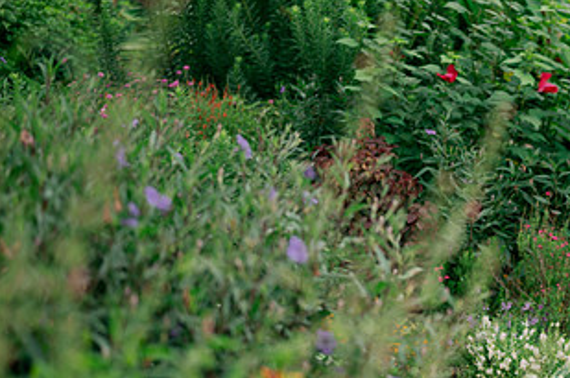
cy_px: 247
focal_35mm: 94
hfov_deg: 21.3
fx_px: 1486
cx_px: 500
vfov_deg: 14.5
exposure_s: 1/800
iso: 160
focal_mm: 50
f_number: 2
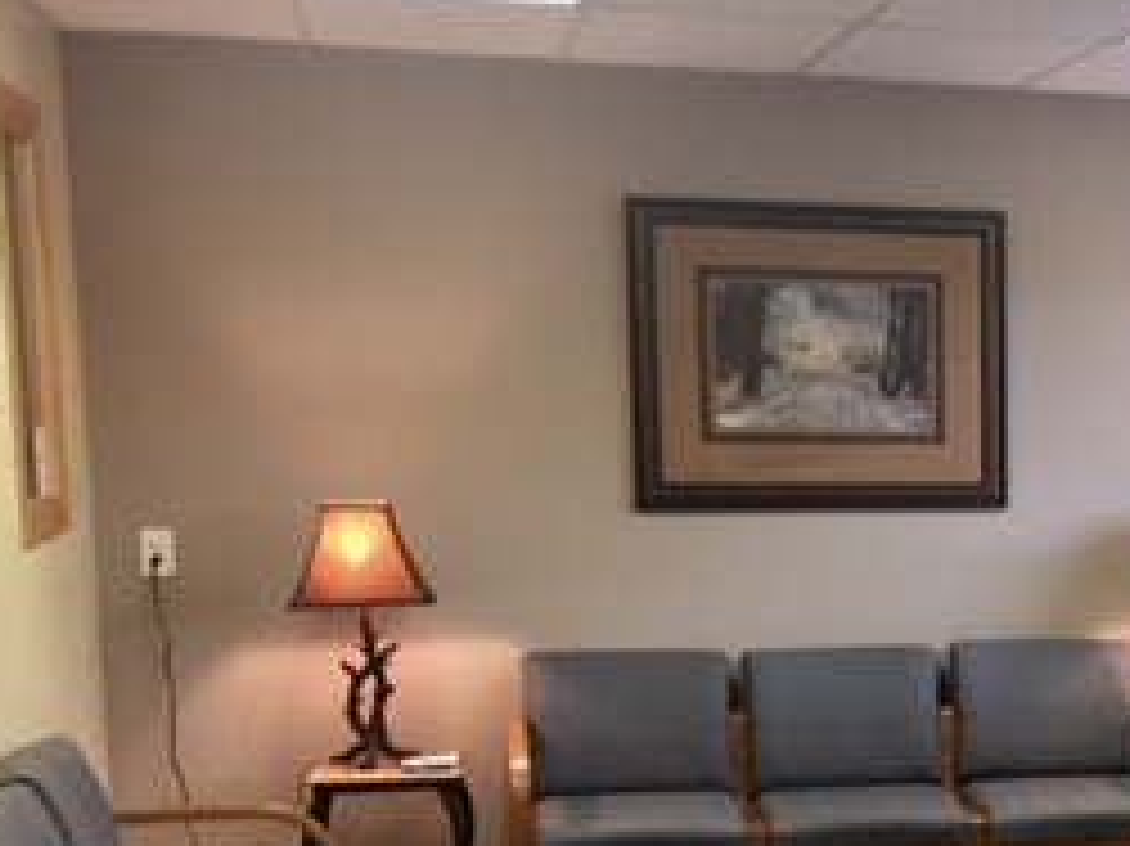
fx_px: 2414
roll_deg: -0.7
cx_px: 1337
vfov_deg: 19.5
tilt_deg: -8.3
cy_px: 752
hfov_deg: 24.1
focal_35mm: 74
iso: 50
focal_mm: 4.15
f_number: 2.2
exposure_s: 1/30
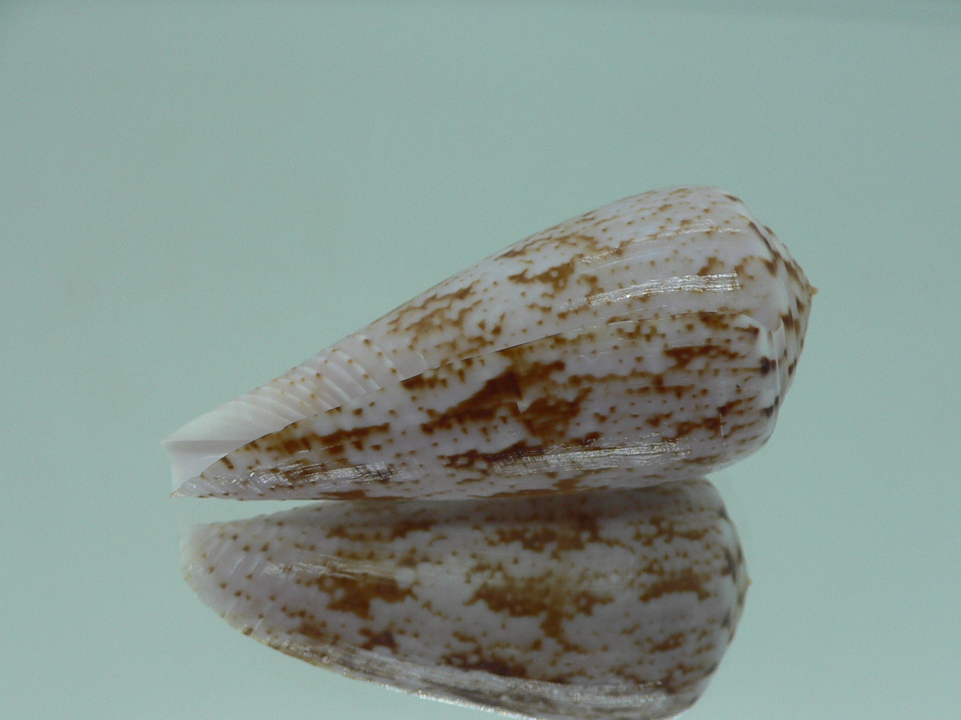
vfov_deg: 34.3
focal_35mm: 42
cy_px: 420
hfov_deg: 44.8
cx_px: 501
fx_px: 1166
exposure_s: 1/60
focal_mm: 4.6
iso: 80
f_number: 2.8
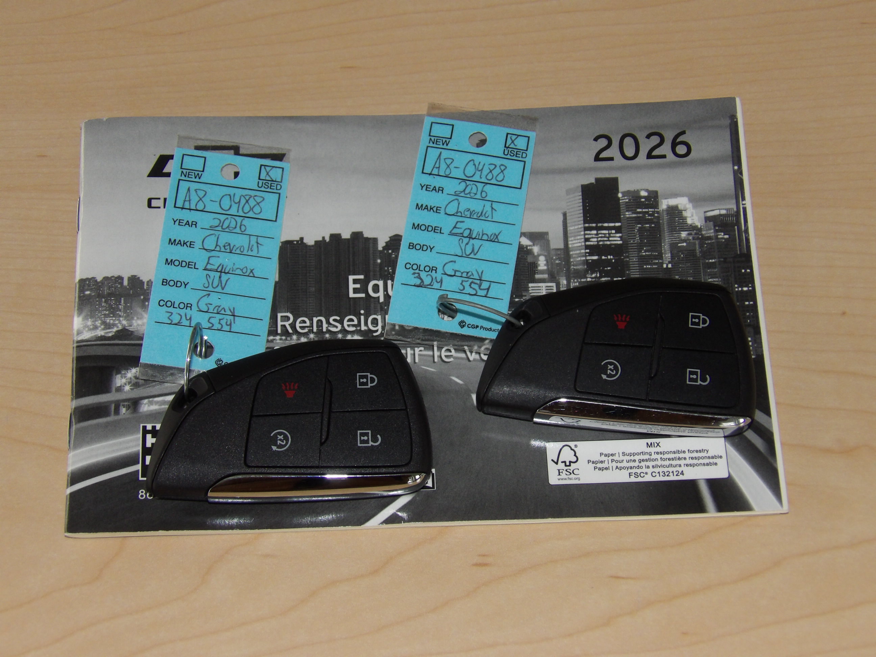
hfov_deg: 27.0
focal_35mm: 72
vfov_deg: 20.4
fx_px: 1822
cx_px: 438
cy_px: 328
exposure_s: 1/100
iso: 200
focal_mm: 13
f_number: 4.1
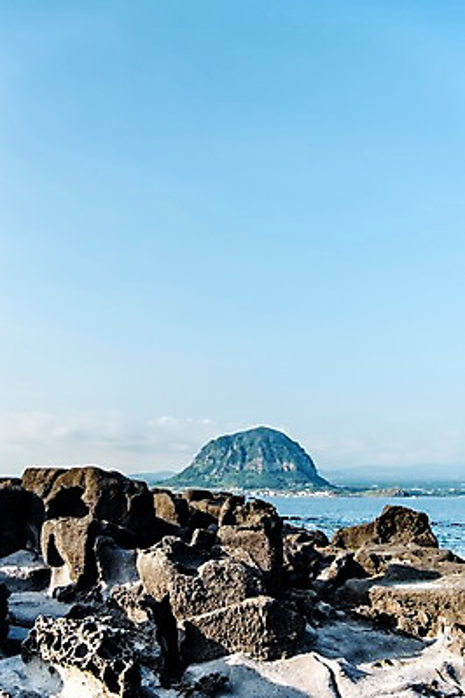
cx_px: 232
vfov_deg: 50.7
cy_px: 349
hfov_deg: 35.0
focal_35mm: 38
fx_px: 737
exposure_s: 1/100
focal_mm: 38
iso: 100
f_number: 5.6
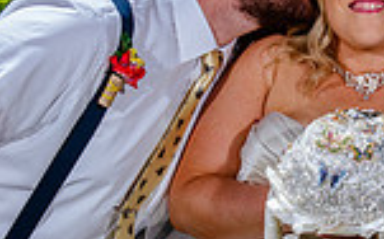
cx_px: 282
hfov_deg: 14.8
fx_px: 1474
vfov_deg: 9.2
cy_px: 42
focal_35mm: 141
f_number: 8
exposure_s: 1/400
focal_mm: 36
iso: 160
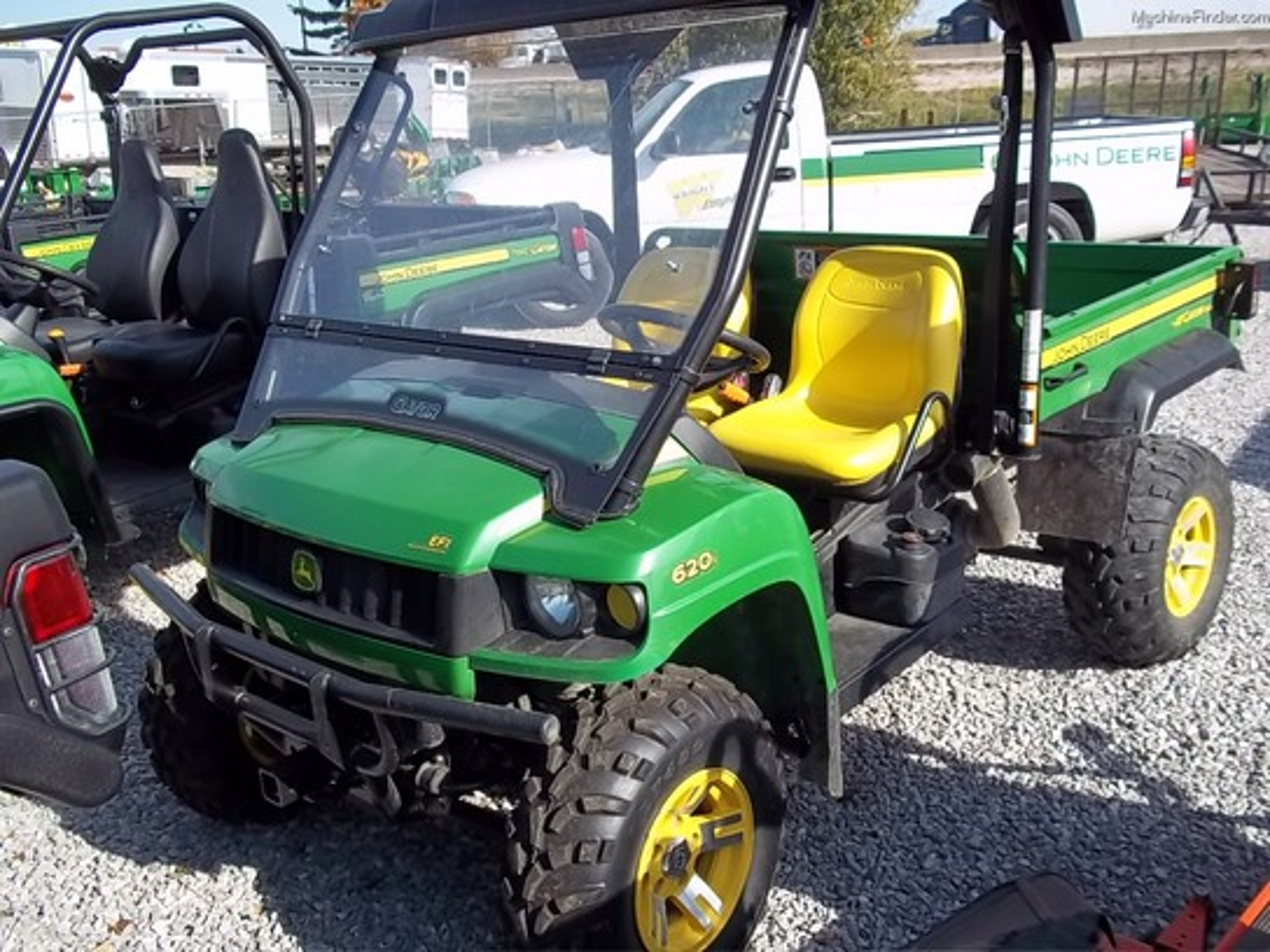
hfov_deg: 51.4
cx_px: 635
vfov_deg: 39.7
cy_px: 476
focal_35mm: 36
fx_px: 1321
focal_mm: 6.5
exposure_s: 1/100
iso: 80
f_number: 8
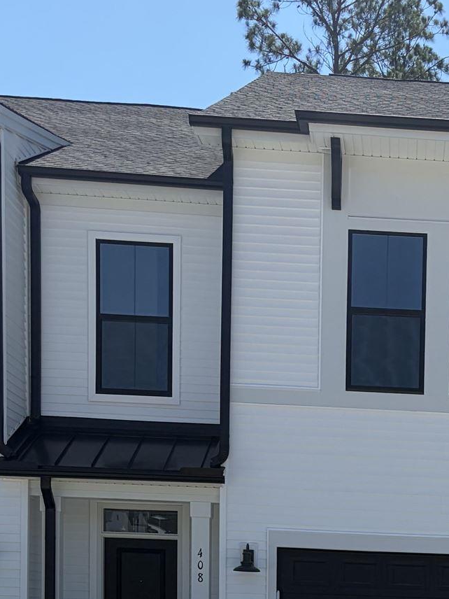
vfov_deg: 25.1
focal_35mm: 70
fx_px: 1211
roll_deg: -1.8
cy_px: 710
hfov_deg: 20.1
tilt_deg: -4.3
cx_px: 491
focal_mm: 5.96
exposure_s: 1/6329
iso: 64
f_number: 1.6
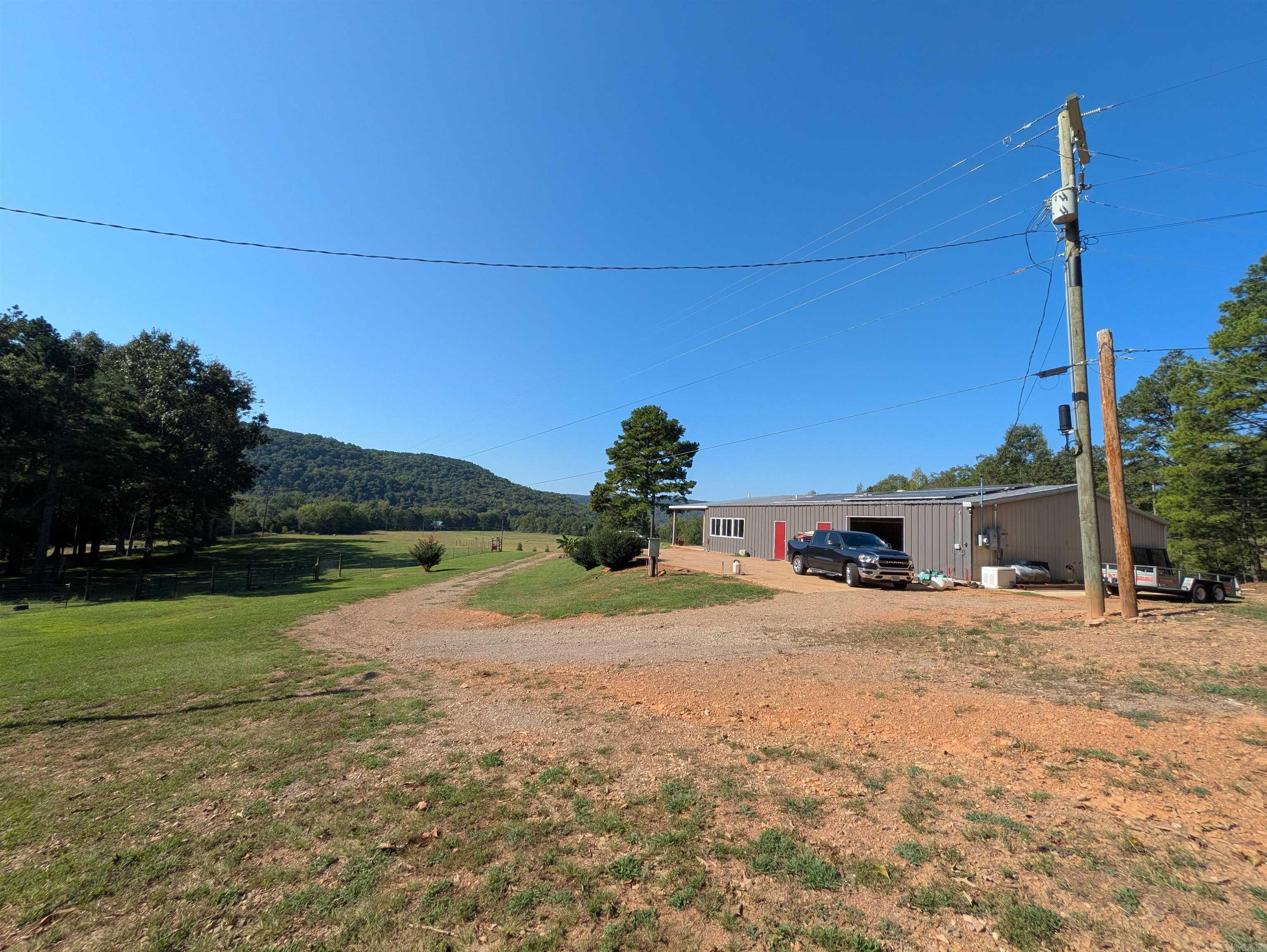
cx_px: 634
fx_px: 513
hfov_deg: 102.0
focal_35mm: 14
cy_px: 476
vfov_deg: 85.7
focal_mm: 1.83
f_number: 2.2
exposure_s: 1/1504
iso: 57
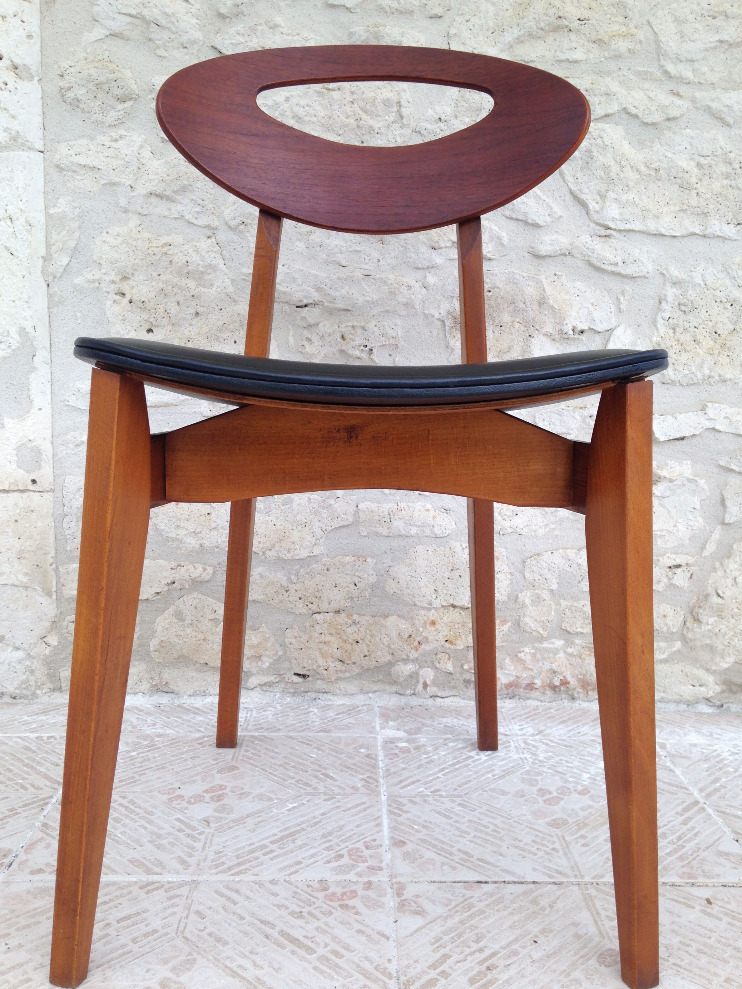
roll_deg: -0.4
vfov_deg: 54.0
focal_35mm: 34
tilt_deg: -6.7
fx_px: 972
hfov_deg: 41.8
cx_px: 373
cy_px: 507
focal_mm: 4.12
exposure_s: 1/205
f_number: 2.4
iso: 50
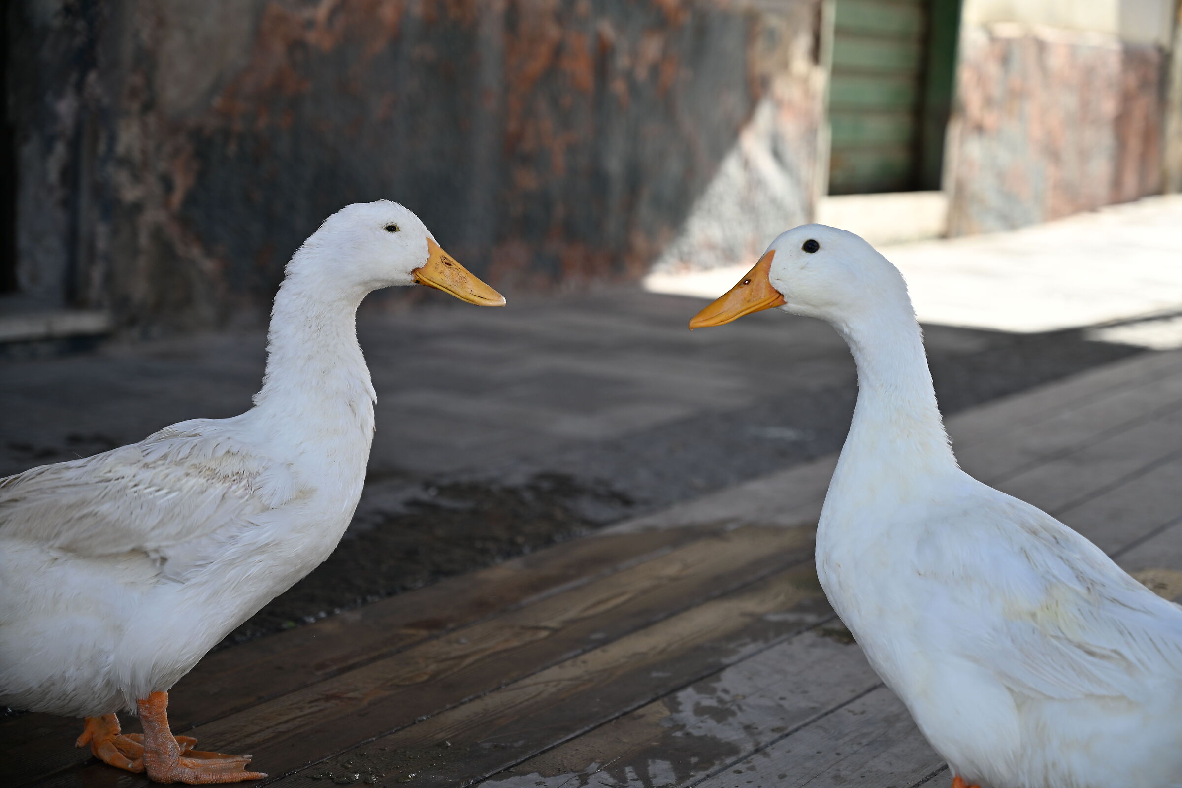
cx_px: 591
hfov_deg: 28.8
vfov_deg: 19.5
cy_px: 394
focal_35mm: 70
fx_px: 2298
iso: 100
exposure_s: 1/250
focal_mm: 70
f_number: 4
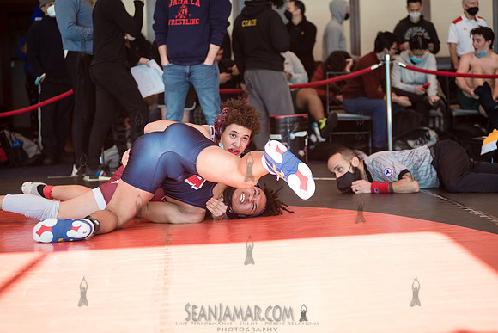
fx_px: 1107
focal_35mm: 80
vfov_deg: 17.1
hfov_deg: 25.4
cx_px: 249
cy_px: 166
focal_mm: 80
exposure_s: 1/400
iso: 400
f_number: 3.5
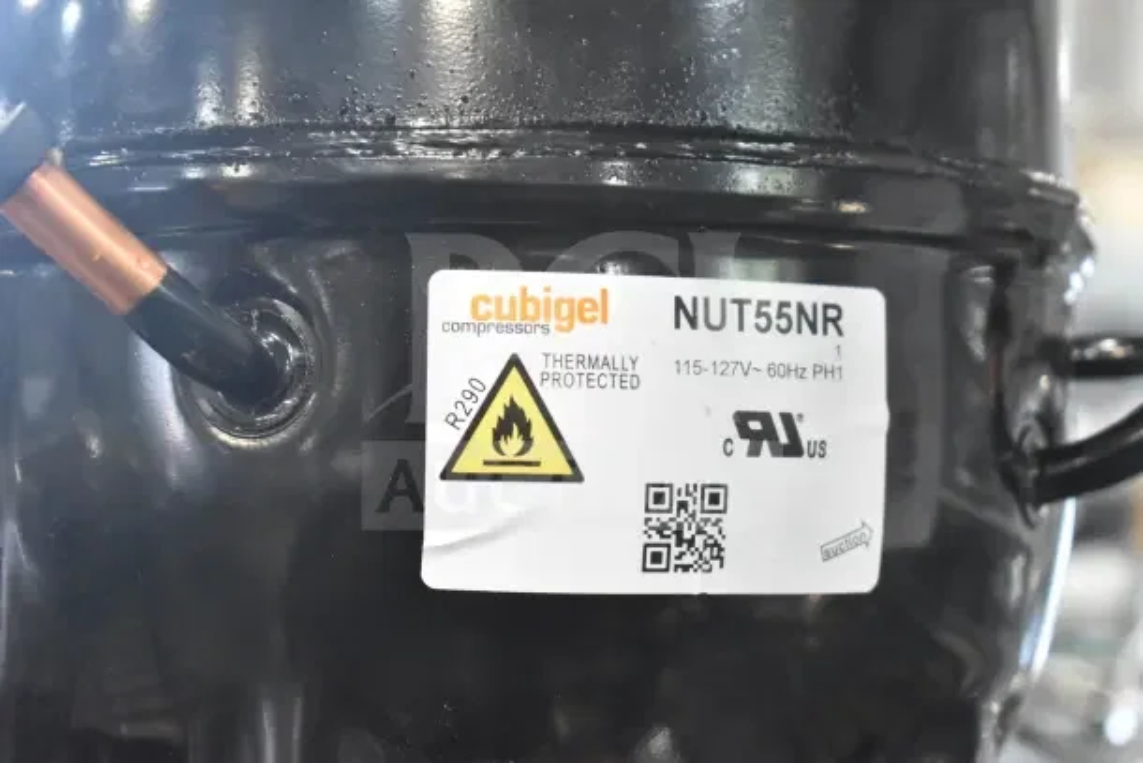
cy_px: 382
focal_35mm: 82
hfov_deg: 24.6
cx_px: 572
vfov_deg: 16.6
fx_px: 2620
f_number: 6.3
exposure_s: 1/160
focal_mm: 55
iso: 6400
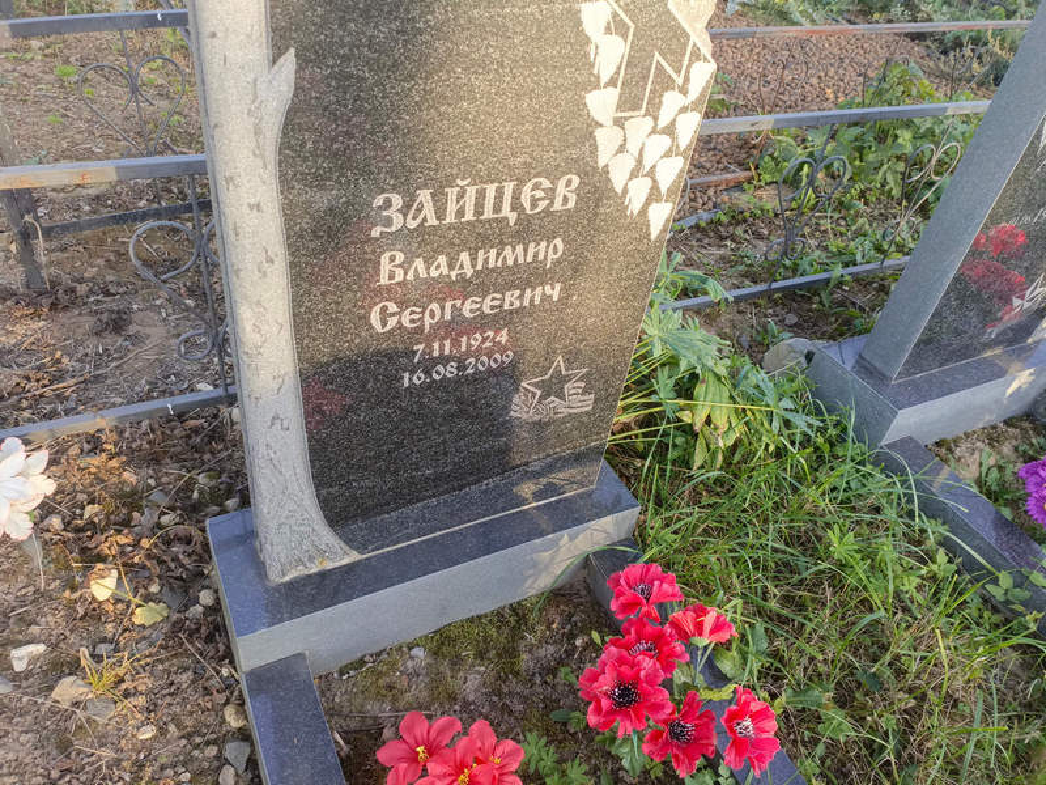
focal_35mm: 25
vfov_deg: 54.9
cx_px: 523
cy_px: 392
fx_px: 755
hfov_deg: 69.4
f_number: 1.69
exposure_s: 1/120
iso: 129
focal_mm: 4.76
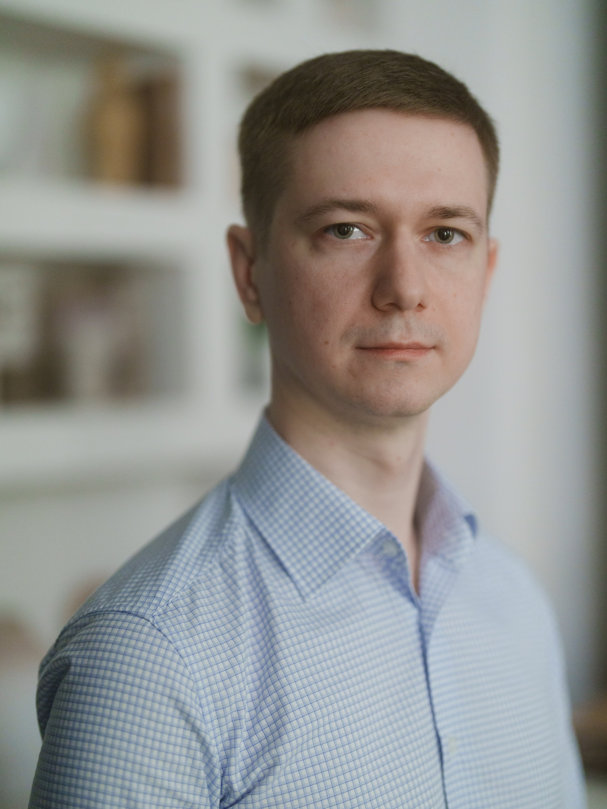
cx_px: 299
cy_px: 409
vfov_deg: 34.9
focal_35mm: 55
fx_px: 1286
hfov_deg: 26.6
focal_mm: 50
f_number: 1.2
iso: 1000
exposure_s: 1/160
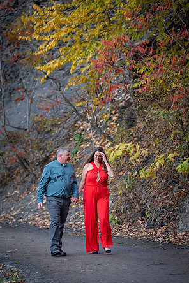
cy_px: 142
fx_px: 1197
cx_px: 95
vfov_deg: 13.5
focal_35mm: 152
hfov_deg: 9.0
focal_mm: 150
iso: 640
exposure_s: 1/500
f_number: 2.8
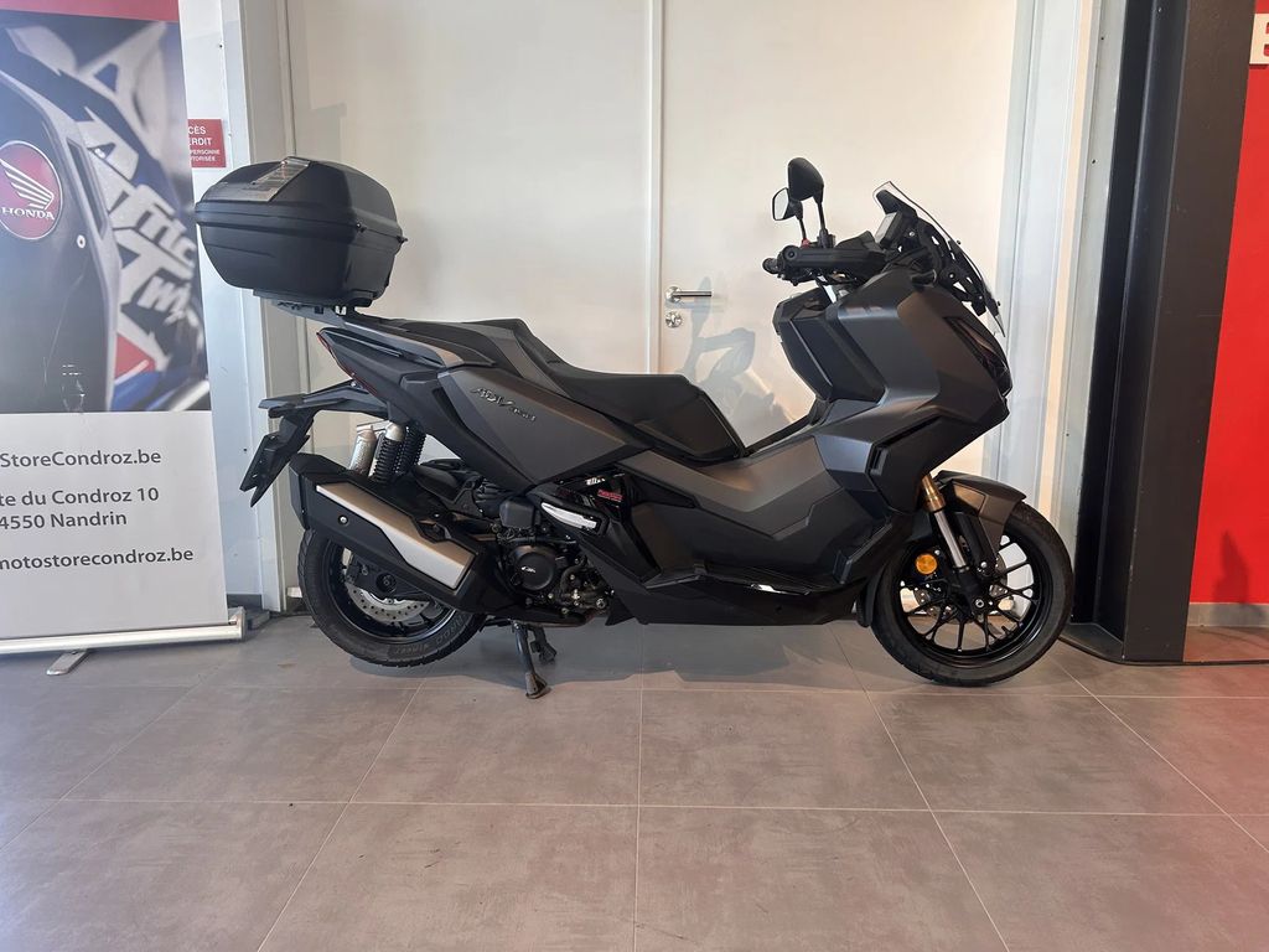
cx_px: 634
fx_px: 953
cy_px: 476
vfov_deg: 53.1
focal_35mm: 26
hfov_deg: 67.3
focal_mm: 5.7
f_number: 1.5
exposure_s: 1/121
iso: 64
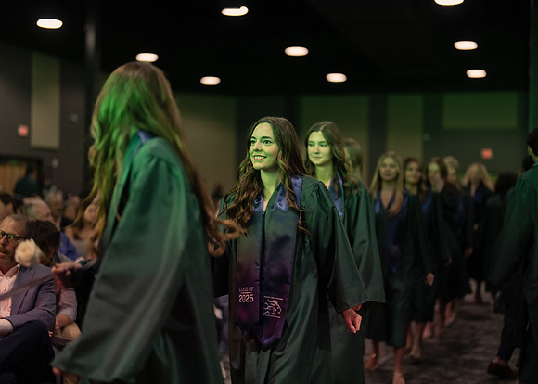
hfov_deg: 36.7
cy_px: 192
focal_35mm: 53
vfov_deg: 26.6
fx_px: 811
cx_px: 269
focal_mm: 50
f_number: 1.2
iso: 1250
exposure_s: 1/500
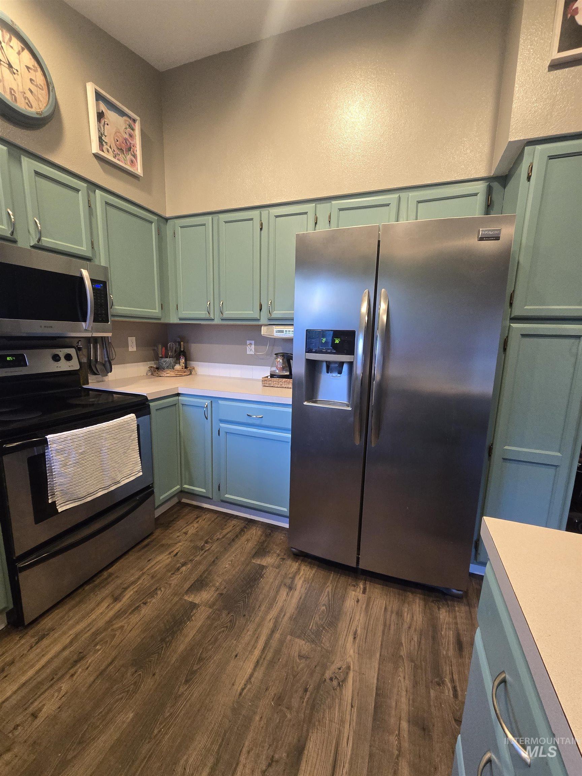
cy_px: 388
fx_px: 291
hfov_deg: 89.9
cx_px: 291
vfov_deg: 106.2
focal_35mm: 13
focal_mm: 2.2
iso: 640
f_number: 2.2
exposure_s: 1/60
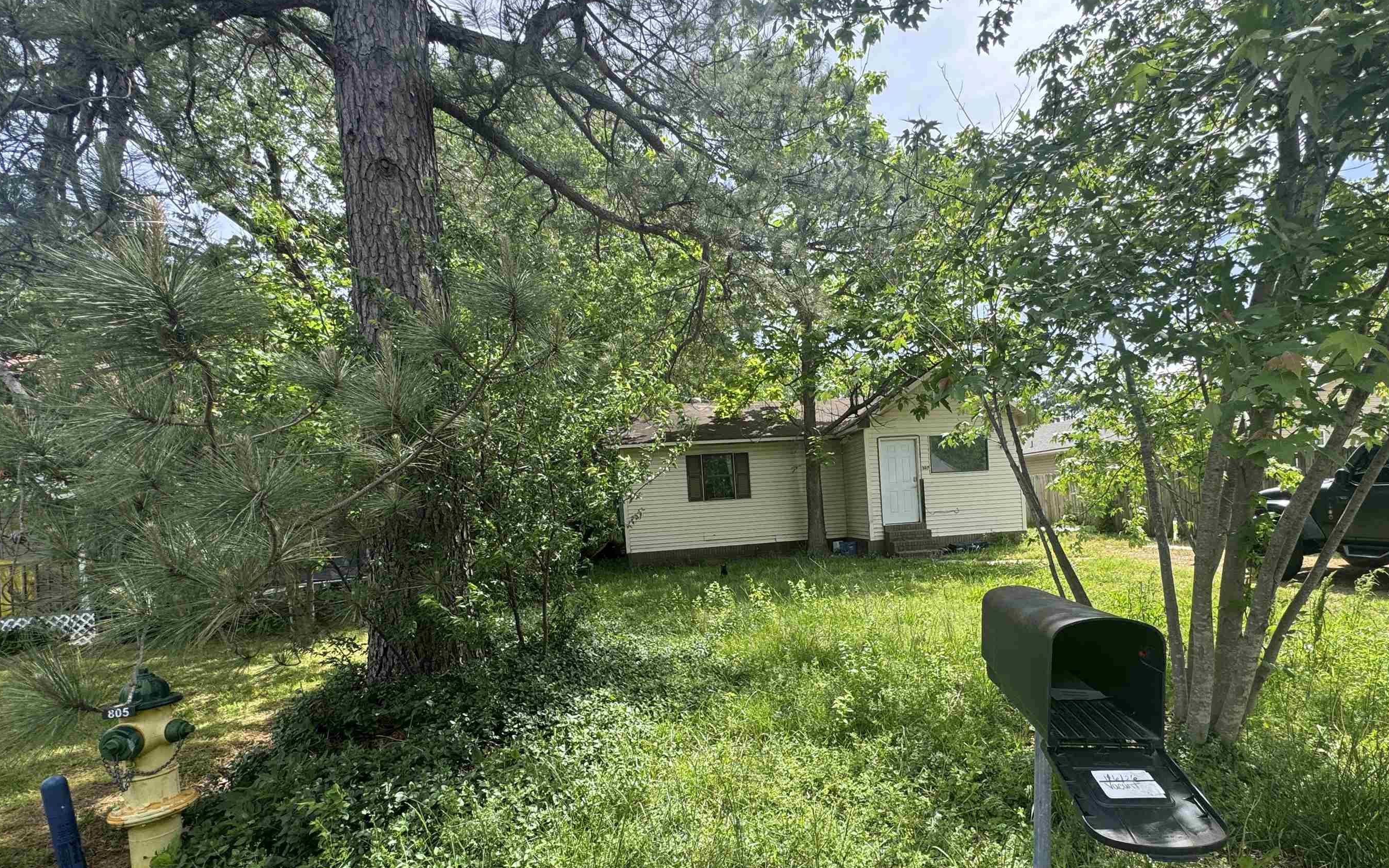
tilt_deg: -2.1
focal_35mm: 17
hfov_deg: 93.9
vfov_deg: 67.5
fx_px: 644
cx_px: 782
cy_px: 509
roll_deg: +3.7
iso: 40
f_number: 2.2
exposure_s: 1/459
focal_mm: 2.22
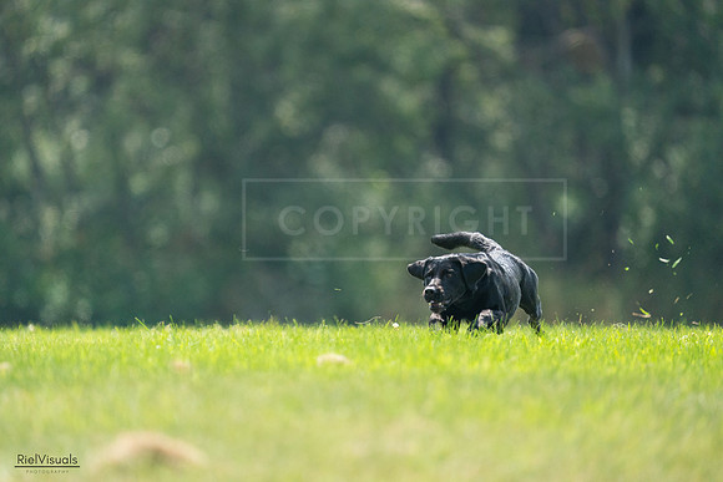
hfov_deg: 3.4
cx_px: 362
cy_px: 241
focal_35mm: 600
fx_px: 12052
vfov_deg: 2.3
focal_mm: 600
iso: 3200
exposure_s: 1/4000
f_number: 6.3
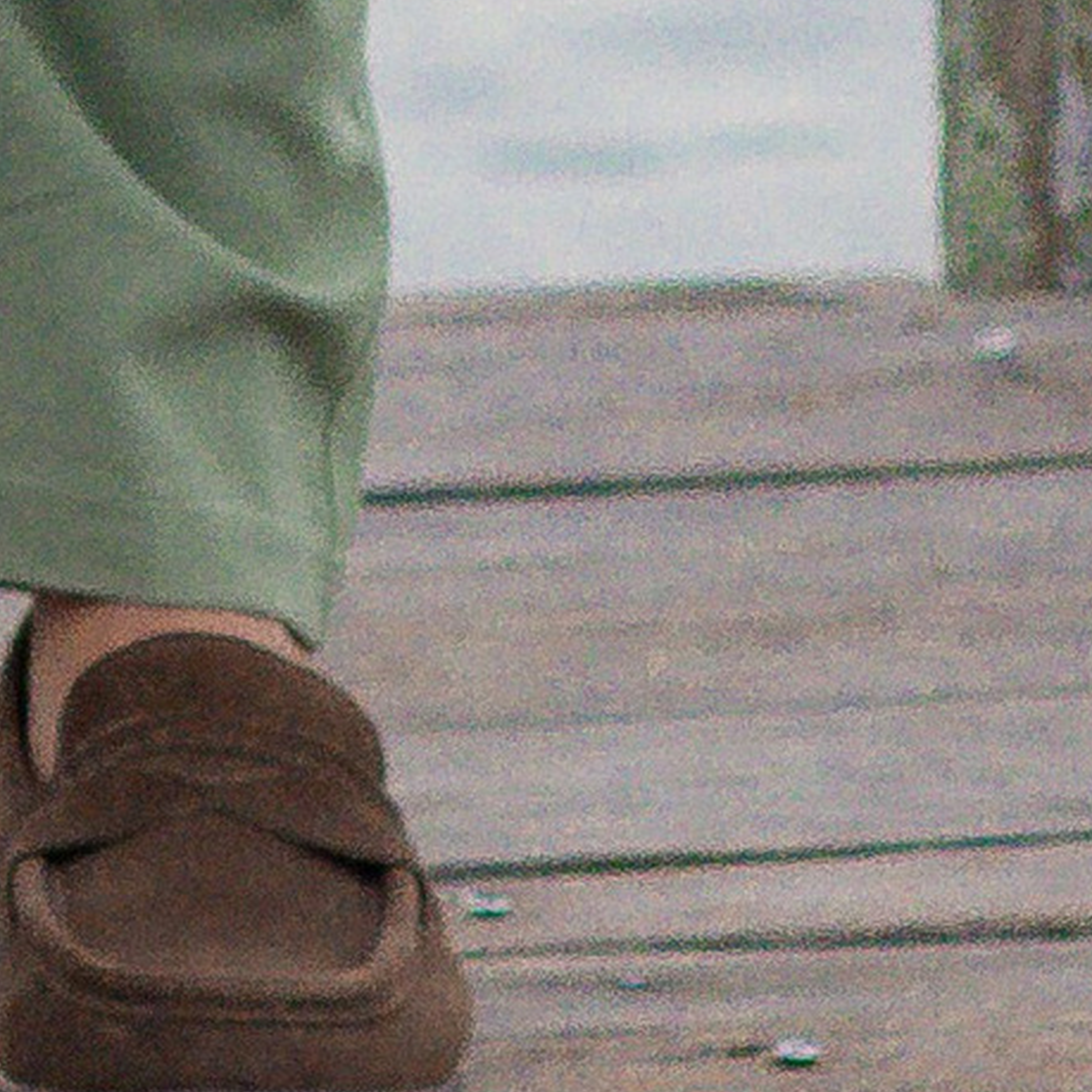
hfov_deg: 1.9
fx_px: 32371
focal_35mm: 907
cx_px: -83
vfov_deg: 1.9
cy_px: -3102
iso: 800
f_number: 5.6
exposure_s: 1/640
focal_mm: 85
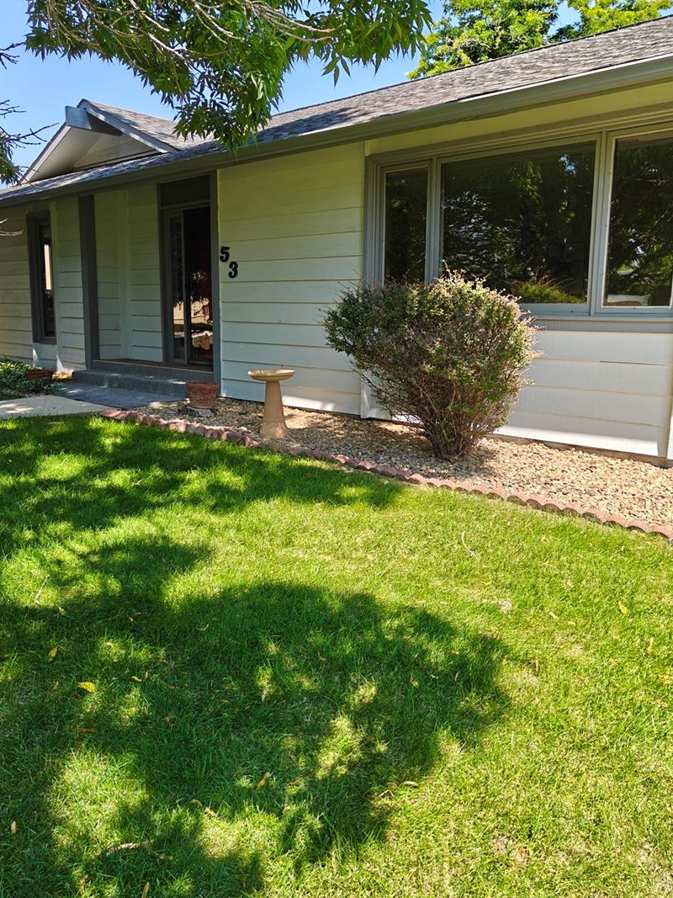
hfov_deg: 51.3
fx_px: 700
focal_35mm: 27
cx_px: 356
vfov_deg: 65.3
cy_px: 440
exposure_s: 1/200
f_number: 1.8
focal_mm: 5.59
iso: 100
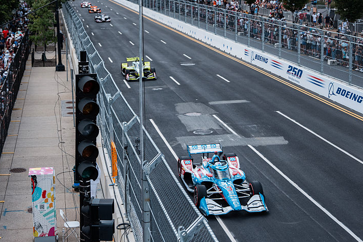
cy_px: 83
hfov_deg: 29.1
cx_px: 140
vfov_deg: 19.7
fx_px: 696
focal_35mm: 69
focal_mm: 48
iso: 320
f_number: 2.8
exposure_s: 1/2500
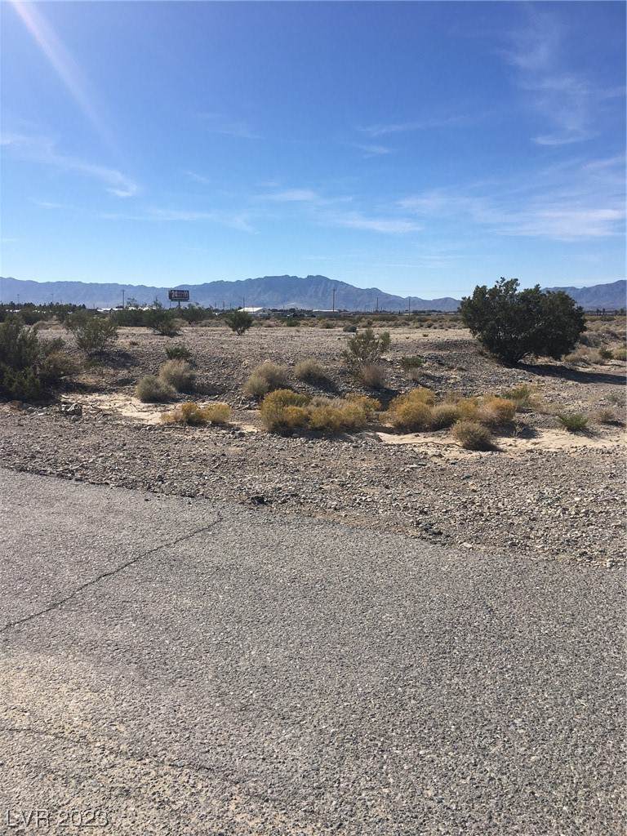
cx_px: 314
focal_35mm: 29
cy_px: 418
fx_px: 700
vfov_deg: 61.7
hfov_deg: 48.2
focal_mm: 4.15
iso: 25
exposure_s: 1/2849
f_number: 2.2
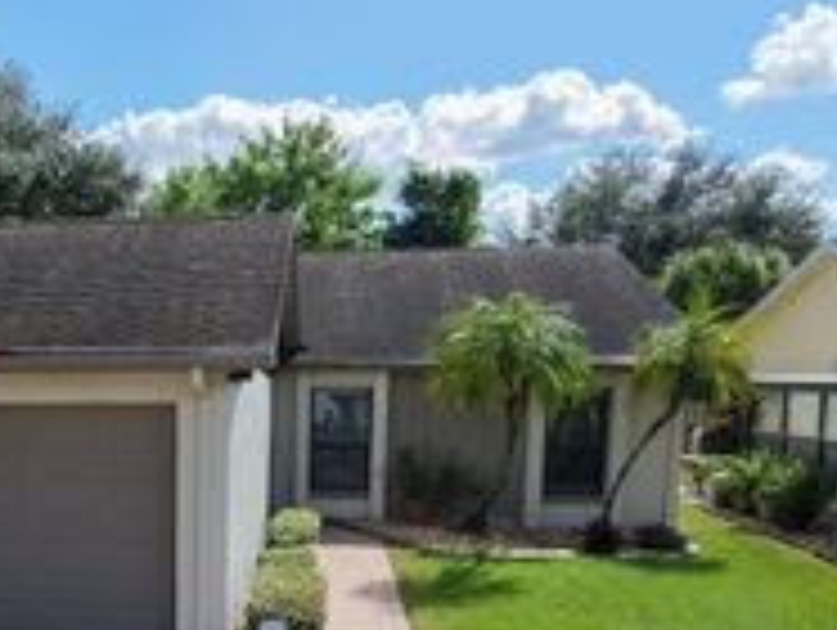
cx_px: 126
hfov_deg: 41.2
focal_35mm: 43
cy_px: 542
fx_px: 1041
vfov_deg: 32.3
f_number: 2.2
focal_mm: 3.05
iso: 100
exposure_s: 1/640
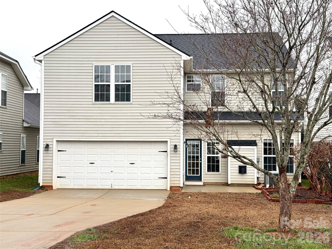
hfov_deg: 39.7
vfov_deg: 30.3
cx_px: 166
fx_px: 460
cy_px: 124
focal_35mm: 48
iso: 64
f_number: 1.78
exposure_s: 1/328
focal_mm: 6.76
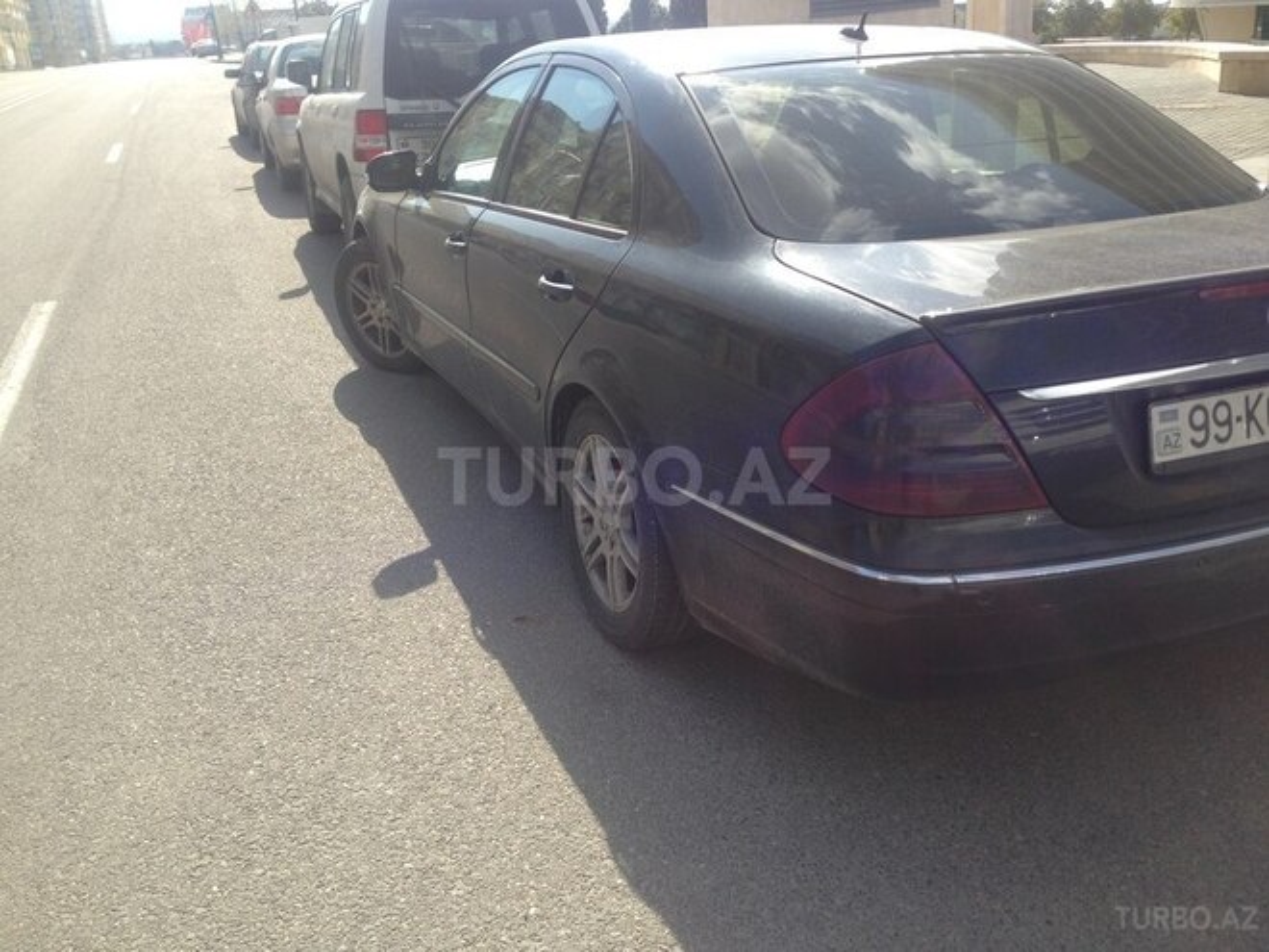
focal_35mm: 33
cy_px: 476
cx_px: 634
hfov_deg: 55.4
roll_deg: +3.3
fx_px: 1210
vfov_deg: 42.9
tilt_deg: -22.5
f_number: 2.4
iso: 50
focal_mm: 4.12
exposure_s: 1/821
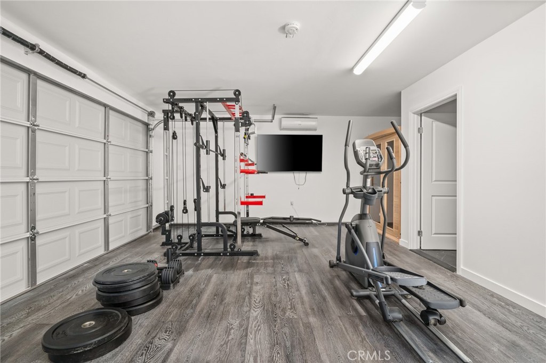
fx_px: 227
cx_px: 273
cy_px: 182
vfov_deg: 77.3
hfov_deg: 100.4
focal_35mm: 15
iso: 640
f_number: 5.6
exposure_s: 1/2.5
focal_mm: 15
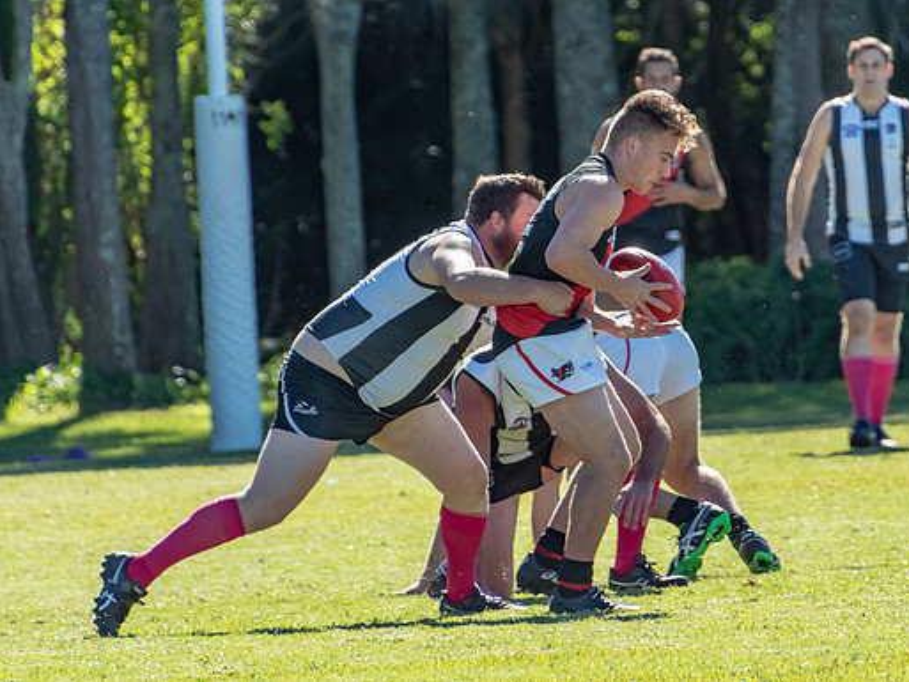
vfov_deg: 1.9
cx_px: 544
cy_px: 241
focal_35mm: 790
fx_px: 20750
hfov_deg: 2.5
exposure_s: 1/1250
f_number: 7.1
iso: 800
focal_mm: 370
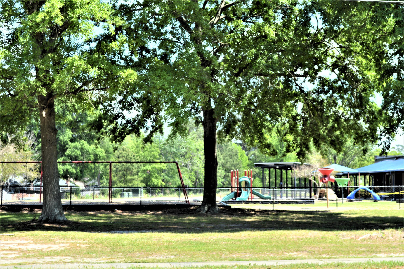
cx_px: 202
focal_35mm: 54
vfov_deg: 25.0
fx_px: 605
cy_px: 134
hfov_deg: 36.9
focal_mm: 36
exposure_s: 1/125
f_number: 7.1
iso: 100
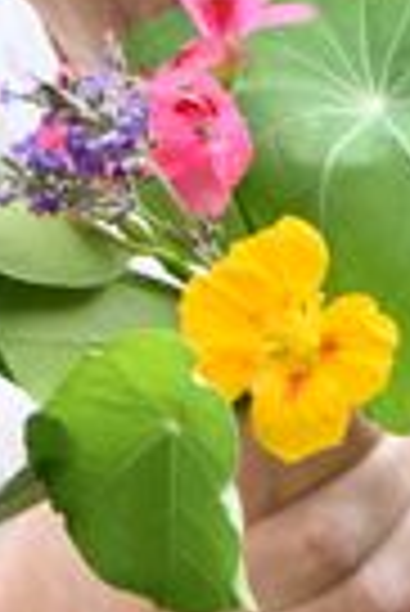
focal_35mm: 394
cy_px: -140
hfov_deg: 3.5
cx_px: 189
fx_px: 6713
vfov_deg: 5.2
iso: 640
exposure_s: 1/100
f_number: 10
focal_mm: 105
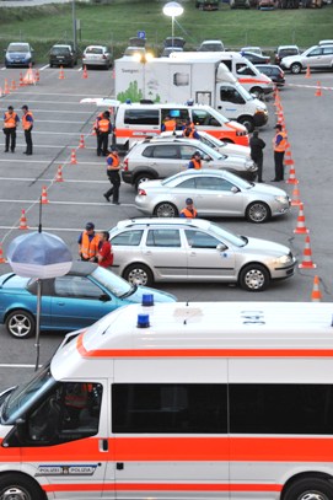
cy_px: 250
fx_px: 1291
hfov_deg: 14.7
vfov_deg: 21.9
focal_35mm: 93
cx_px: 166
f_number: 4.8
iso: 1600
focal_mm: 62
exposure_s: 1/160
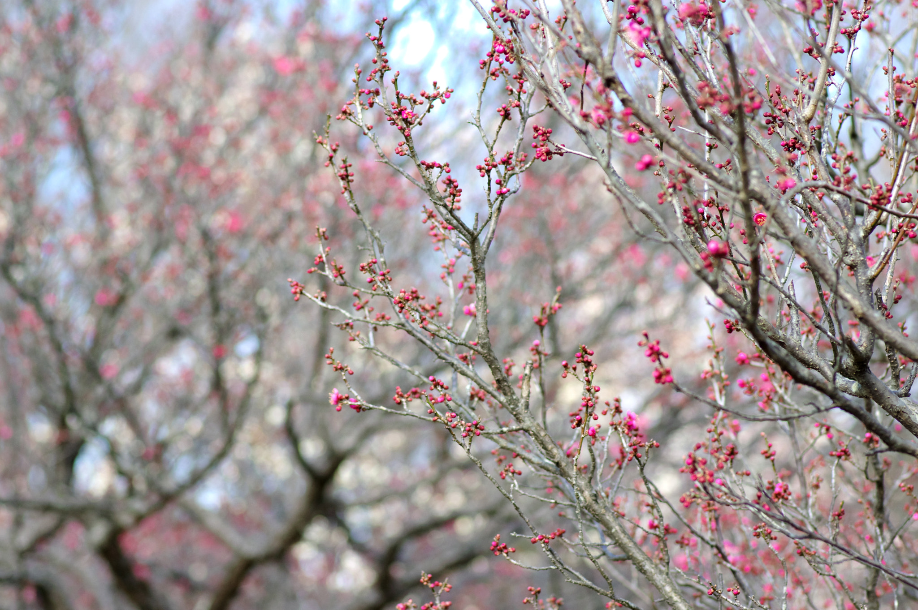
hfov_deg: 13.7
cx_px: 459
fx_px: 3822
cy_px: 305
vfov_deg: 9.1
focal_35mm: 150
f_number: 4
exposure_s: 1/1600
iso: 800
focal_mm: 100
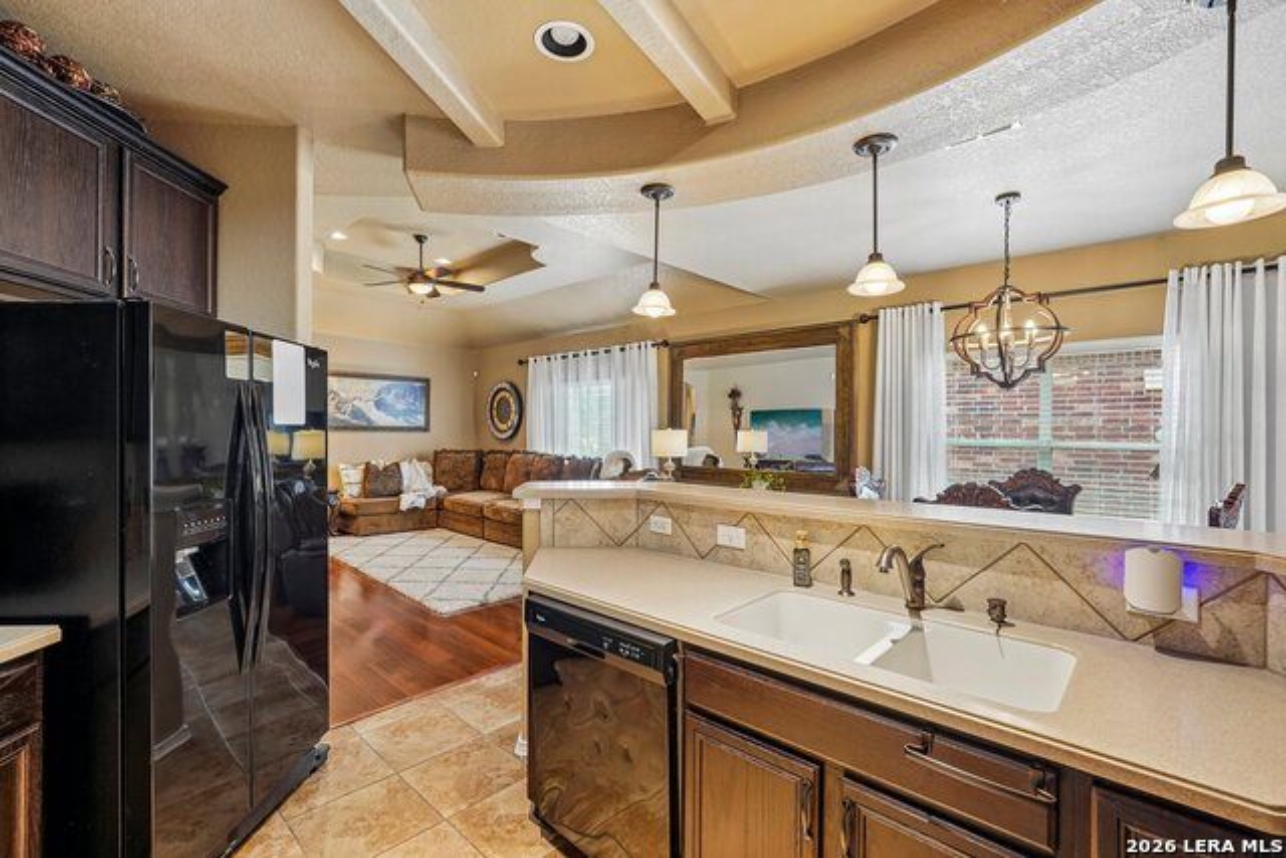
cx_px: 643
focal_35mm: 16
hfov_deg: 96.7
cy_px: 429
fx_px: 572
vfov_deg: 73.8
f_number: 8
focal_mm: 16
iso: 400
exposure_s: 1/13
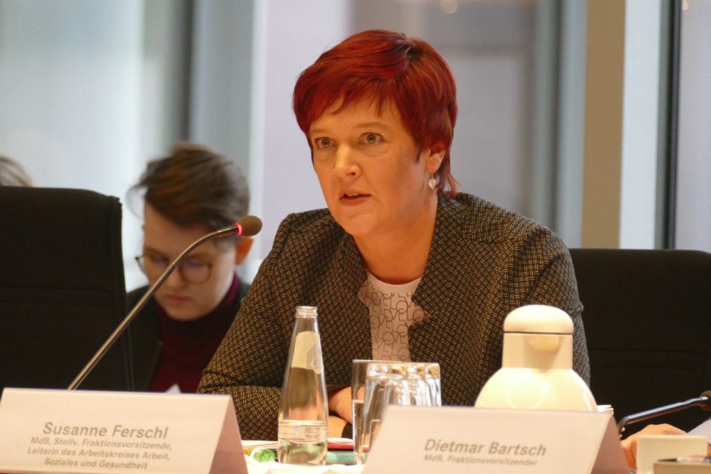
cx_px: 356
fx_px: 7285
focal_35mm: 369
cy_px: 237
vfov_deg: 3.7
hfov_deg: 5.6
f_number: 4
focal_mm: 134.52
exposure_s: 1/125
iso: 1600
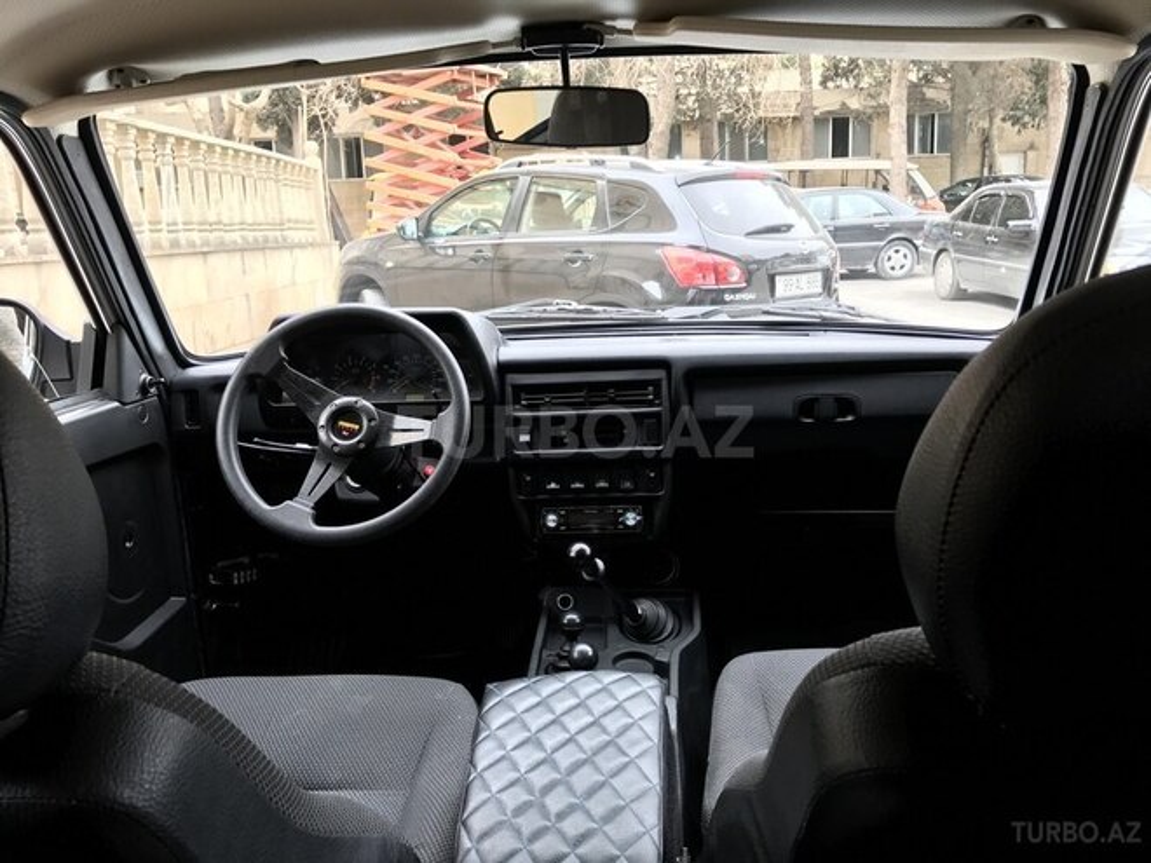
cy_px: 432
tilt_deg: -11.2
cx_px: 576
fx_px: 931
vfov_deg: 49.7
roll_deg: +2.1
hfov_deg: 63.4
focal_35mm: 28
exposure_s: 1/100
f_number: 1.8
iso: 32
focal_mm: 3.99
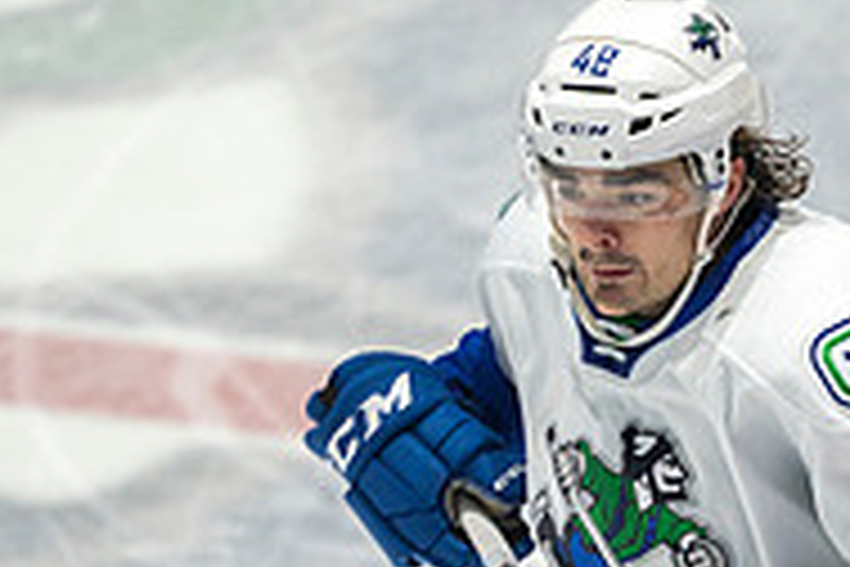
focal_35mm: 1844
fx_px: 43535
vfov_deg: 0.7
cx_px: 859
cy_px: 794
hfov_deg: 1.1
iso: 1600
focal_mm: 600
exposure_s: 1/640
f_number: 4
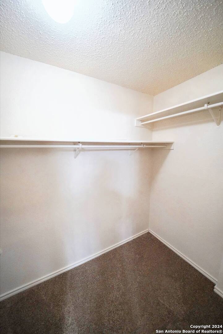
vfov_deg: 112.6
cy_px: 167
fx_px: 111
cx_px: 112
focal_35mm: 12
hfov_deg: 90.1
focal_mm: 12
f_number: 4
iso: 6400
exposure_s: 1/160
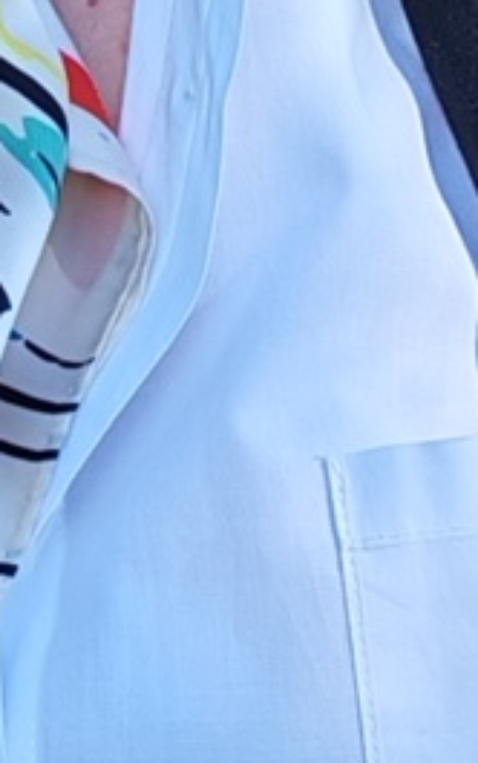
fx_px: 5743
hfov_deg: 4.7
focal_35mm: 276
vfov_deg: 7.3
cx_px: -288
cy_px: -763
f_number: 1.9
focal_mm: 6.12
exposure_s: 1/230
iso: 50
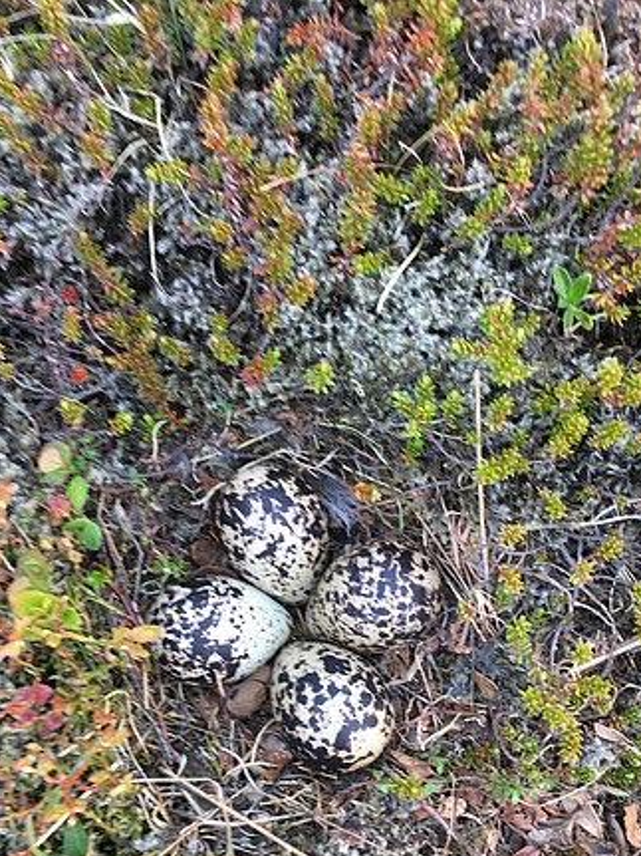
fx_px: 963
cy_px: 542
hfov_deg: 36.8
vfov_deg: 47.4
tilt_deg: -80.6
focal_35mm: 39
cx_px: 303
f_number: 2.2
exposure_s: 1/33
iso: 80
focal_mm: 4.15
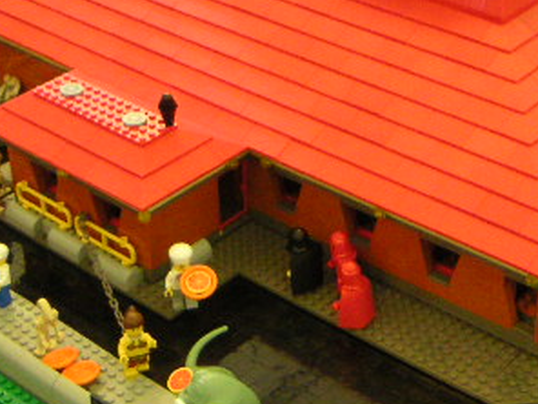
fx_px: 1243
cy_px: 36
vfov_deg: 18.1
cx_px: 327
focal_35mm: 80
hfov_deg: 24.4
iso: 400
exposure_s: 1/30
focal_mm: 4.8
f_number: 2.8
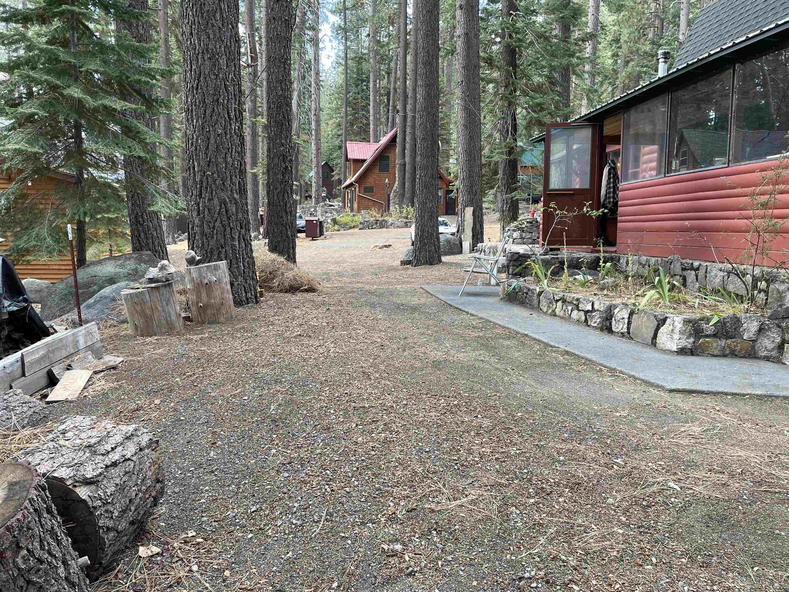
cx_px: 394
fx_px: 593
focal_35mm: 26
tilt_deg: -6.1
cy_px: 296
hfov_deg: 67.3
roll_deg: -1.5
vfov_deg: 53.1
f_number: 1.6
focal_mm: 4.2
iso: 64
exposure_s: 1/121
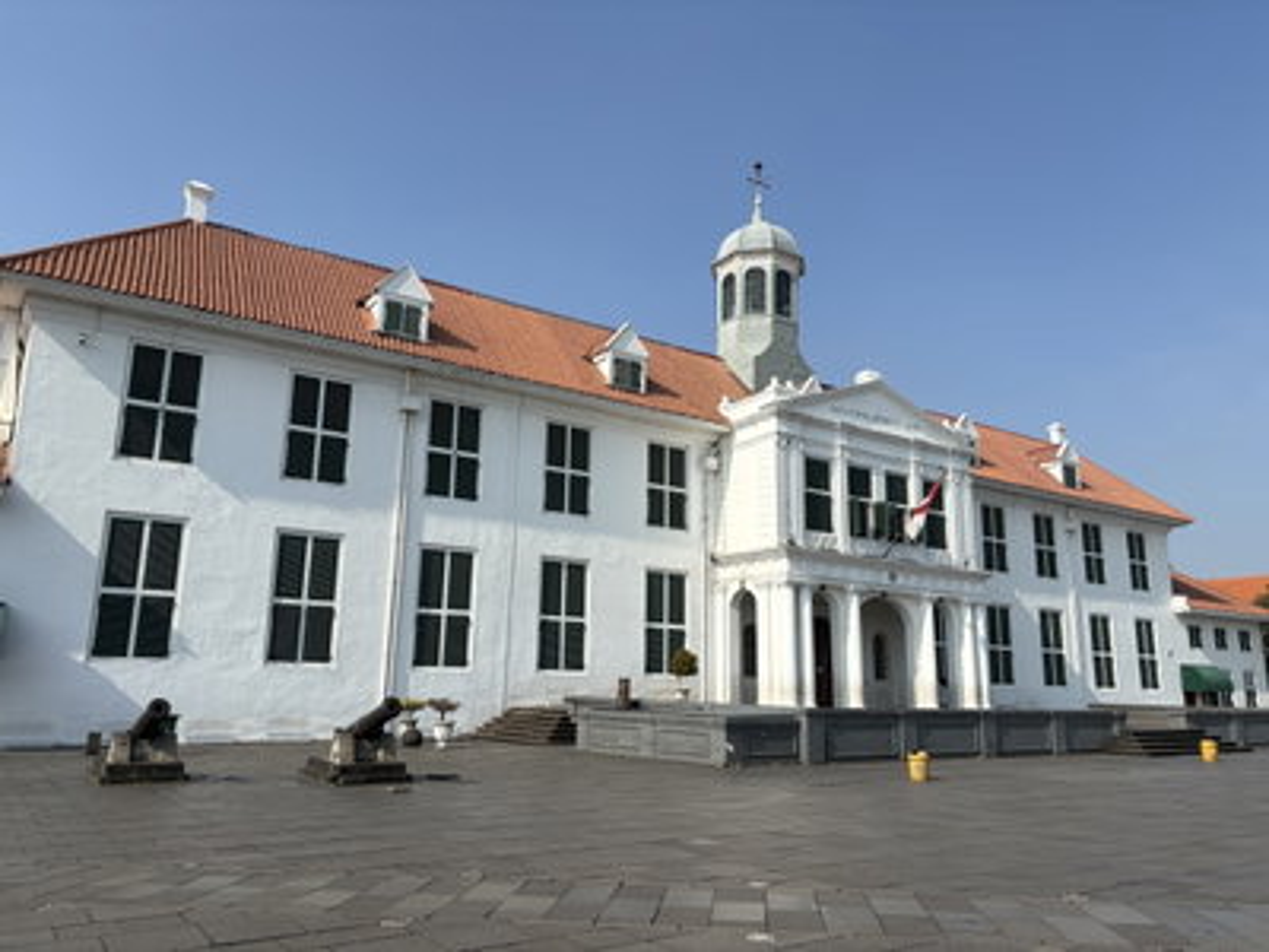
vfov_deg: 53.1
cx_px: 634
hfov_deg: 67.3
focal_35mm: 26
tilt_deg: +13.8
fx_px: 953
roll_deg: -0.7
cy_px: 476
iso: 50
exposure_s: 1/4608
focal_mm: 5.96
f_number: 1.6
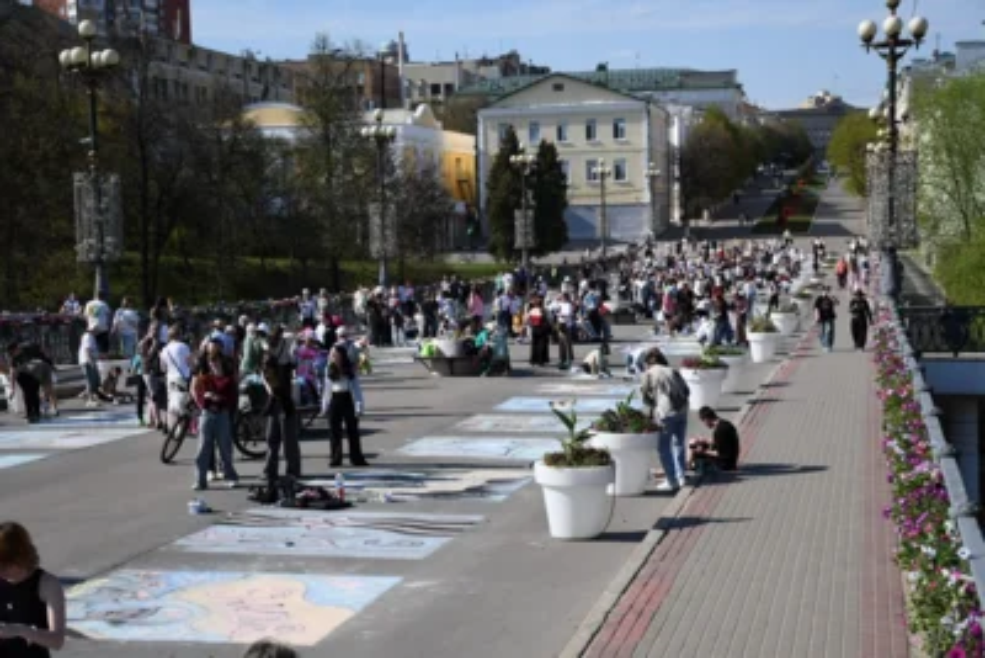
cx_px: 492
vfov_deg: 21.6
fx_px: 1724
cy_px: 329
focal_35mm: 63
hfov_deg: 31.9
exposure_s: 1/4000
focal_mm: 42
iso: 500
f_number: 5
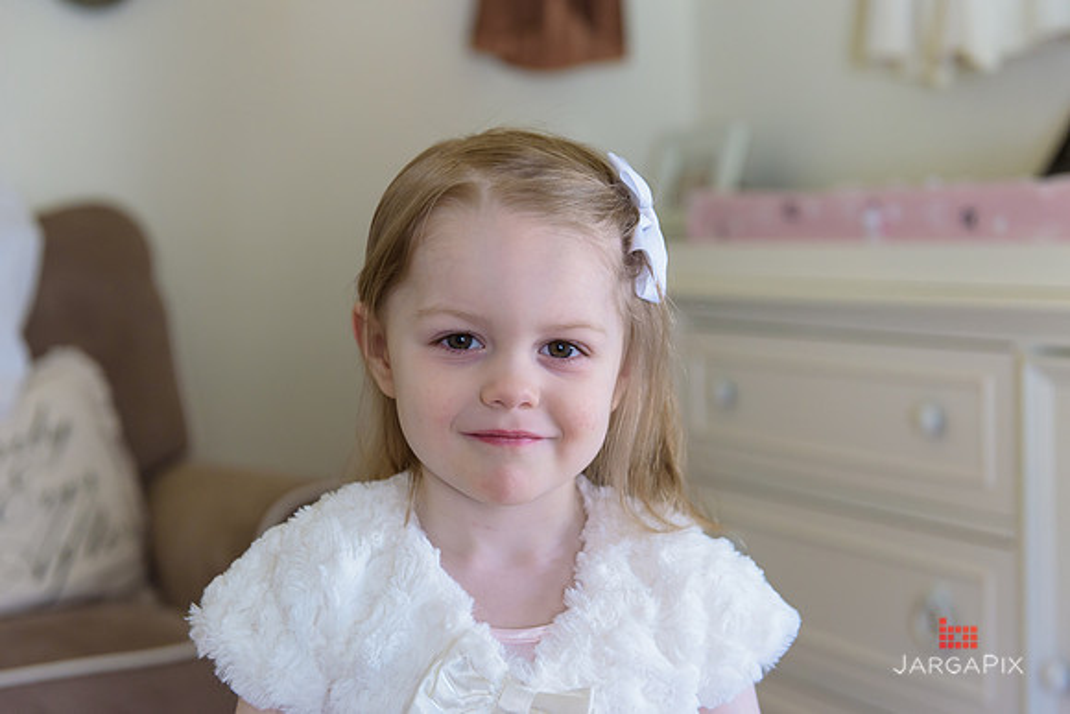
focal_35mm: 56
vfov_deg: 24.2
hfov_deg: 35.6
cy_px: 357
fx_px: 1665
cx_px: 535
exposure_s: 1/125
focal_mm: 56
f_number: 3.2
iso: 1600
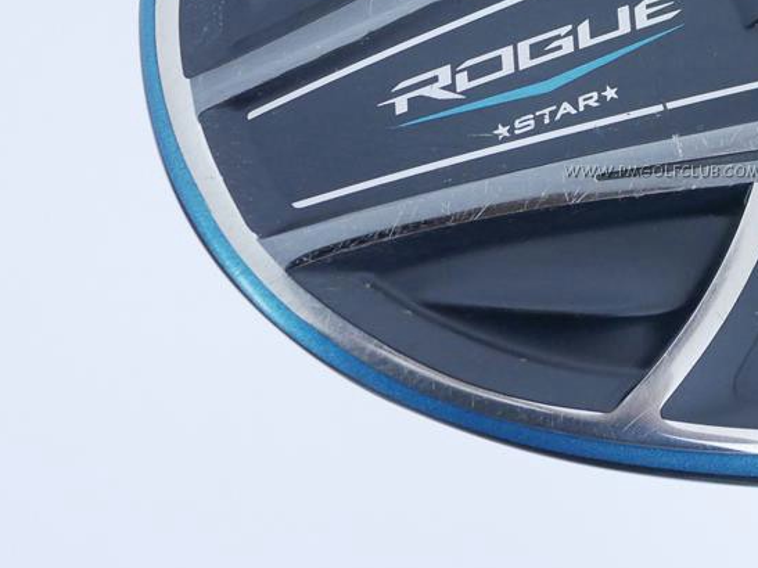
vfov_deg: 12.6
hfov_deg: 16.6
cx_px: 662
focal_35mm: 117
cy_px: 46
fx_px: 2561
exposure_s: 1/50
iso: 1600
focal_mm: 25
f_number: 4.5
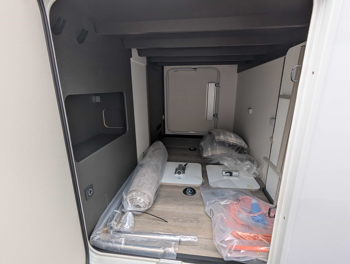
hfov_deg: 94.4
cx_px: 175
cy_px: 132
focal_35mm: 16
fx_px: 162
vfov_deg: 78.2
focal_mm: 2.35
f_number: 2.2
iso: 70
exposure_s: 1/117
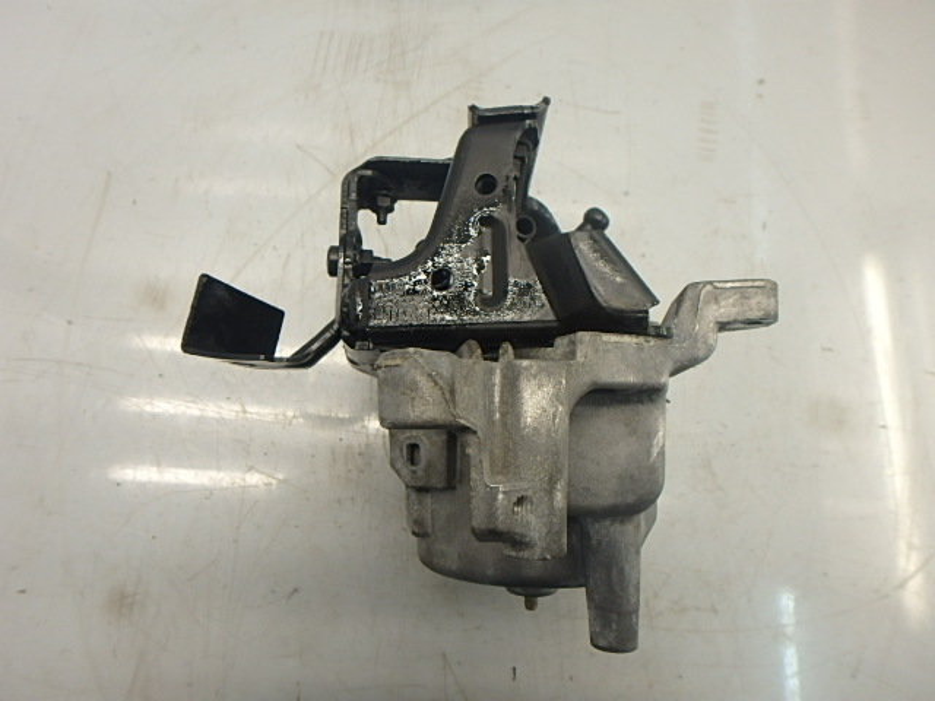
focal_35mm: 21
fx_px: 567
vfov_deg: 63.4
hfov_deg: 79.0
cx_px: 468
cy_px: 350
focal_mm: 3.7
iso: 160
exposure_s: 1/60
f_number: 3.5
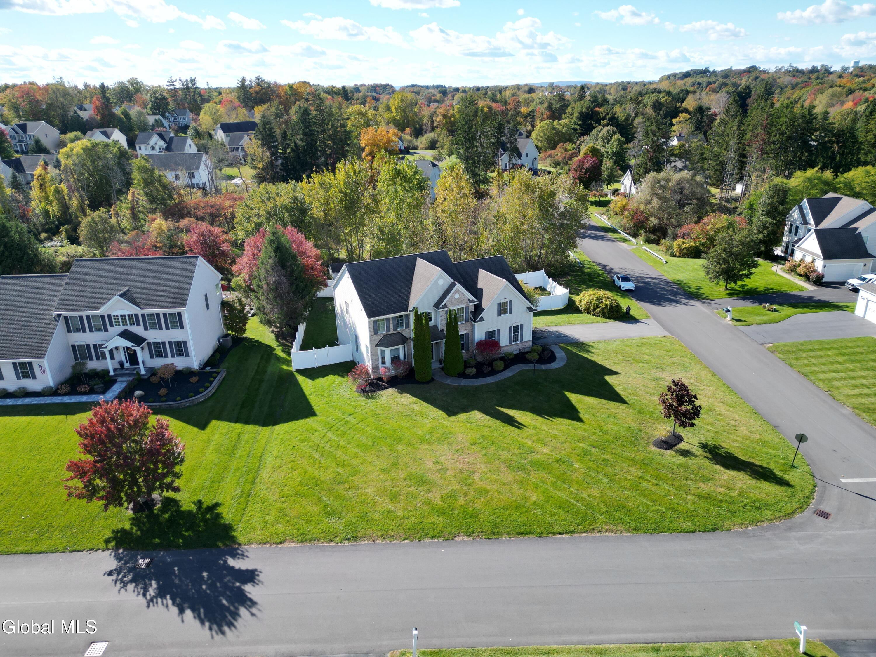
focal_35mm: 24
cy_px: 328
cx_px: 438
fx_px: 607
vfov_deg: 56.8
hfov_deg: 71.6
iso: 140
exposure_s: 1/2000
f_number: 1.7
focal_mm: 6.72
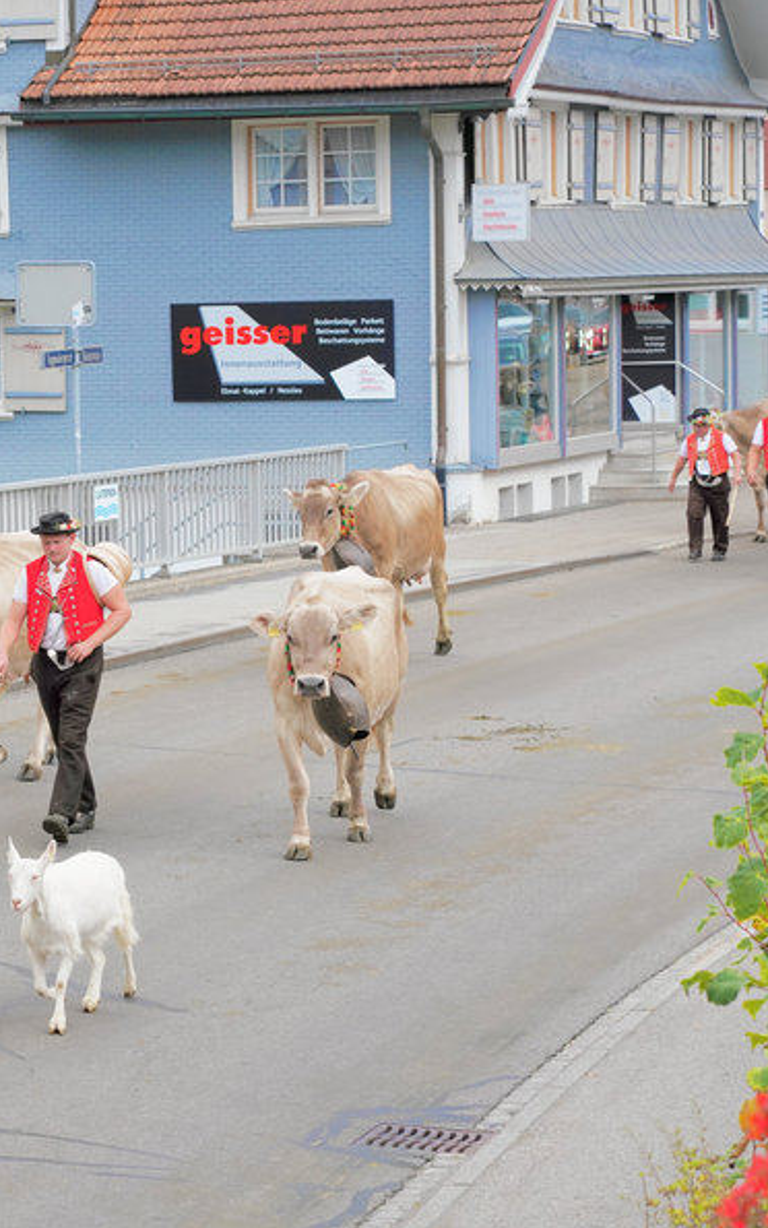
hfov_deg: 10.0
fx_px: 4386
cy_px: 613
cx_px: 66
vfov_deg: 15.9
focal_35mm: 131
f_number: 6.3
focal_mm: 85
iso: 640
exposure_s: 1/800
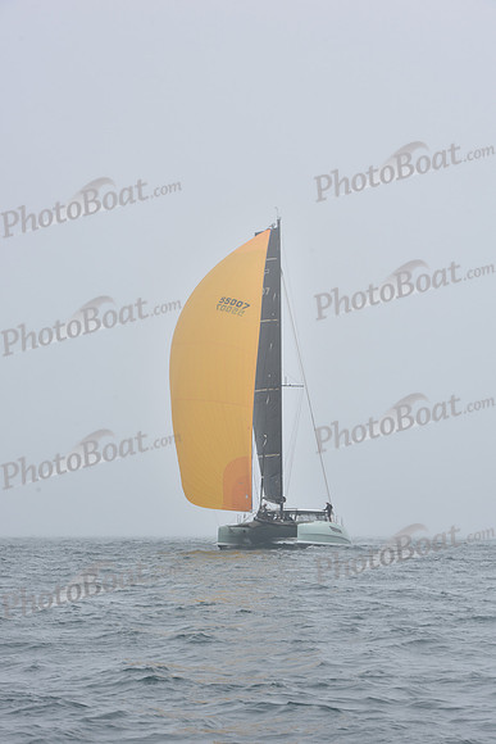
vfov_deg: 21.5
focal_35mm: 95
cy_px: 372
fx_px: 1962
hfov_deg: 14.4
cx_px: 248
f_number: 11
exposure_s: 1/800
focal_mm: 95
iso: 250
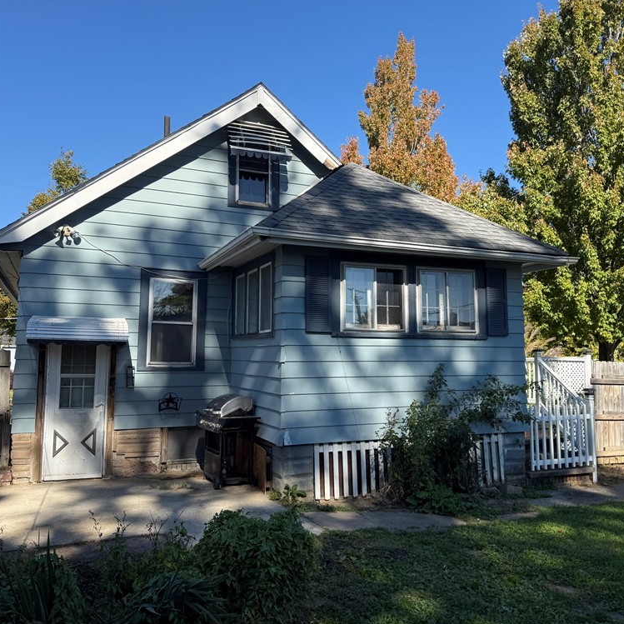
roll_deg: +1.5
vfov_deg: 55.6
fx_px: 591
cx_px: 341
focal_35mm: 29
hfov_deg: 55.5
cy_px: 312
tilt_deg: +5.6
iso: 80
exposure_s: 1/2299
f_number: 1.78
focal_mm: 6.76
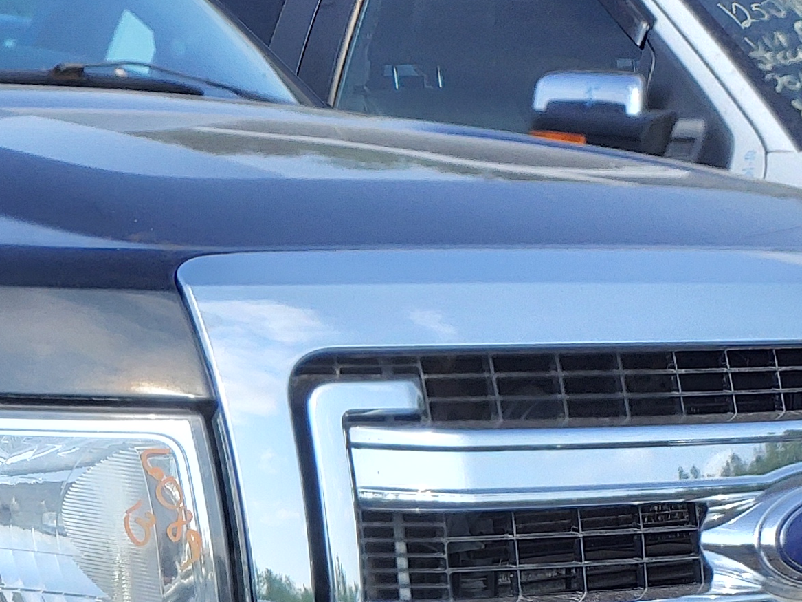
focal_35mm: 92
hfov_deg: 20.3
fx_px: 2131
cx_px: -100
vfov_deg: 15.7
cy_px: 607
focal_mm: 3.58
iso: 40
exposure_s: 1/453
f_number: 1.9
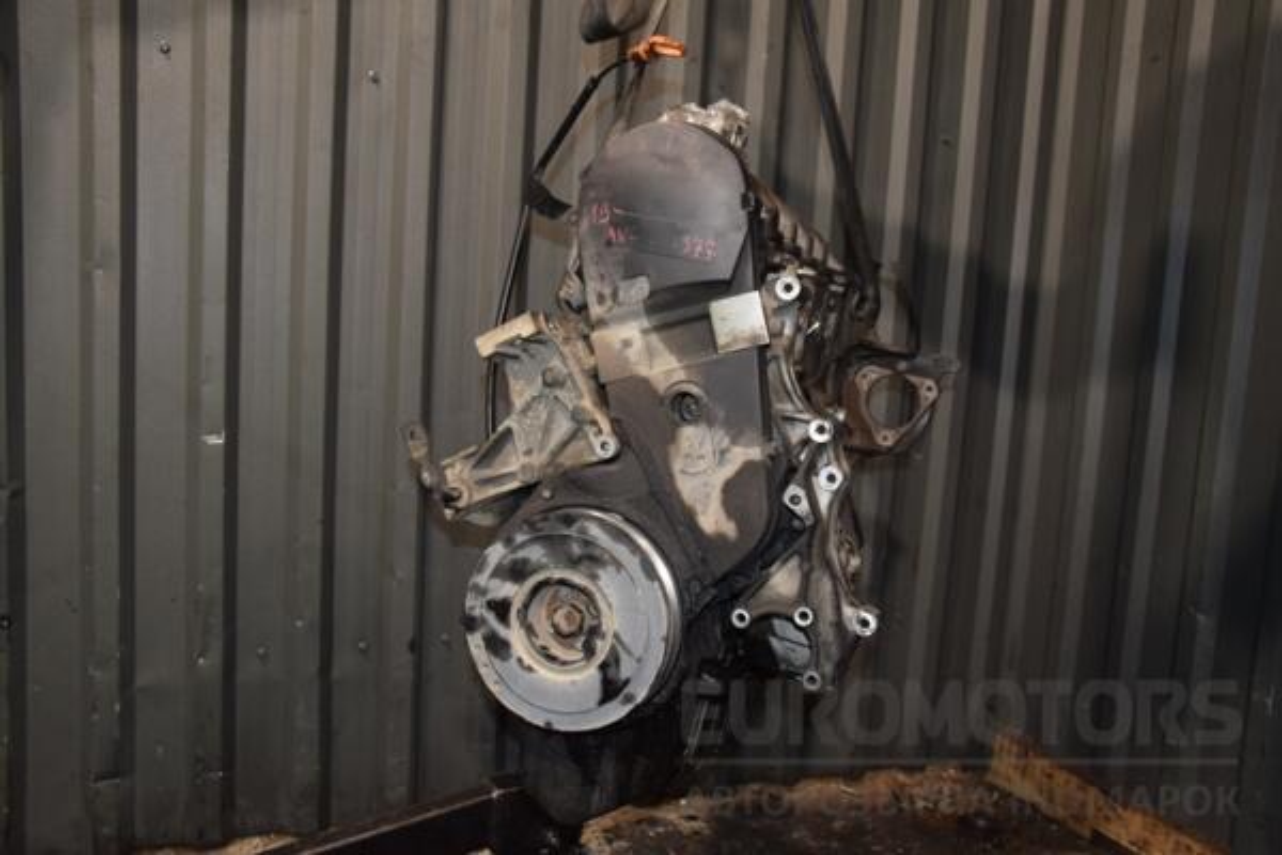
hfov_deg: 57.2
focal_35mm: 33
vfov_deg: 40.0
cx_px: 641
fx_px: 1175
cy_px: 428
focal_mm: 22
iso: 800
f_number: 5
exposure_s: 1/60
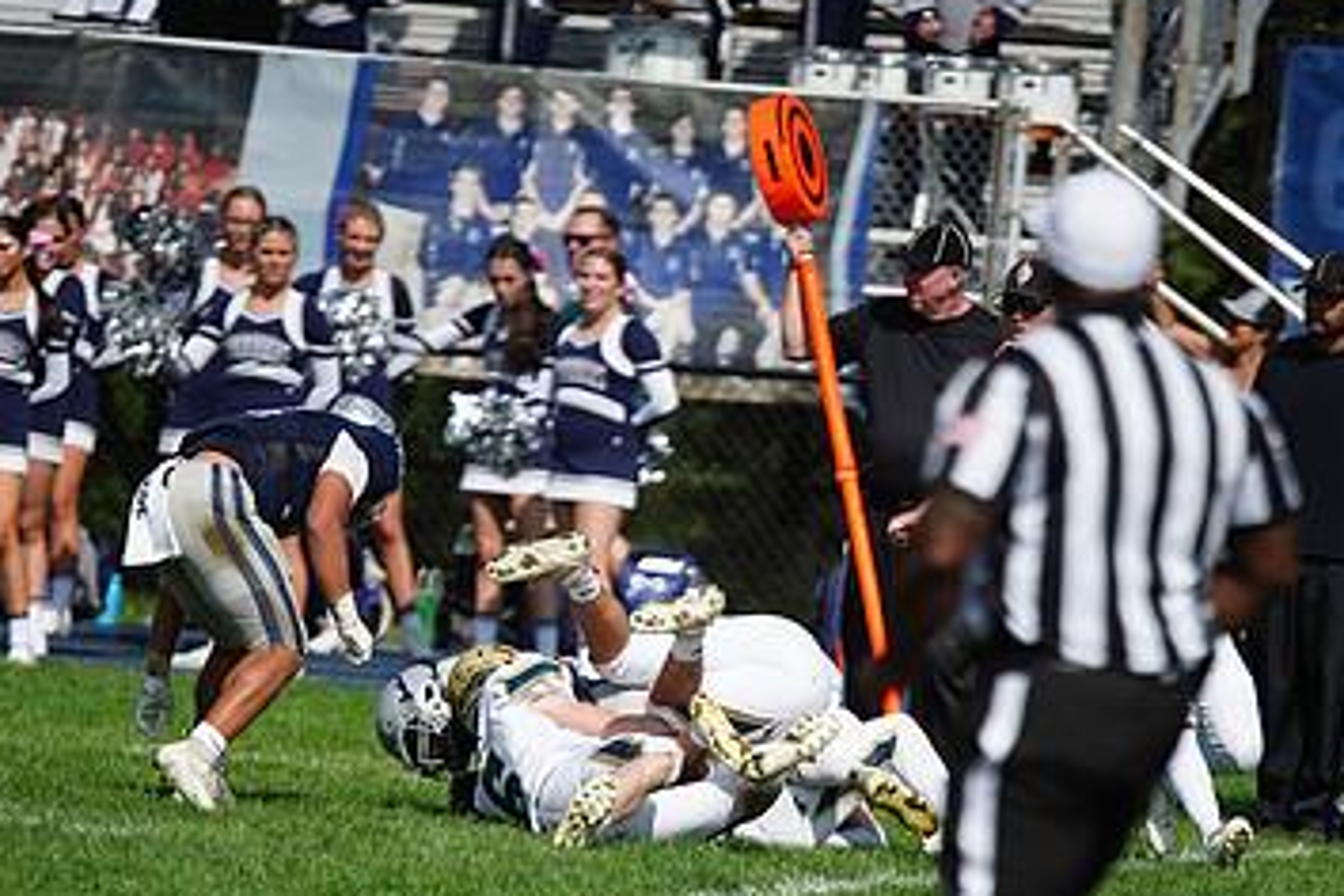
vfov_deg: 2.8
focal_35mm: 492
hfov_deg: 4.2
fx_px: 18367
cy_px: 560
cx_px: 638
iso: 400
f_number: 2.8
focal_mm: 300
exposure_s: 1/8000
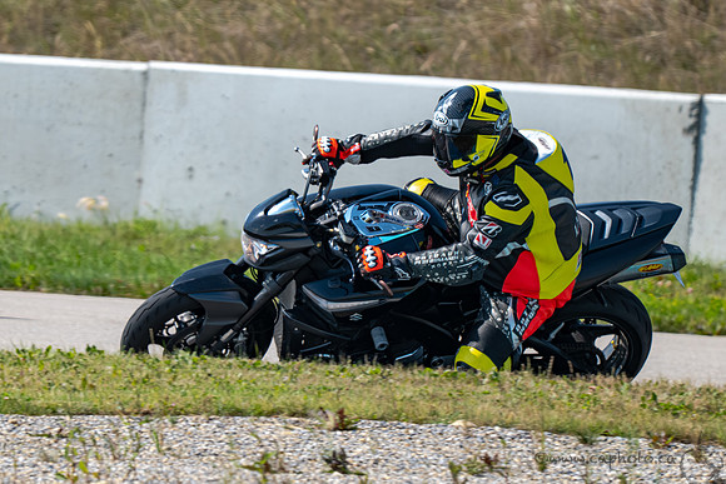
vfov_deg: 1.4
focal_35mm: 997
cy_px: 284
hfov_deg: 2.1
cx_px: 321
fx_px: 20116
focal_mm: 600
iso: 280
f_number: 6.3
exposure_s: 1/1250
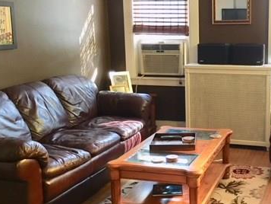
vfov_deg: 28.0
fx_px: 407
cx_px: 202
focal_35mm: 52
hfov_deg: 36.0
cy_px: 104
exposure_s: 1/15
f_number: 2.2
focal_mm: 4.15
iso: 50
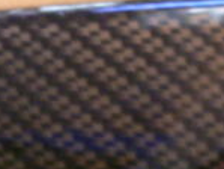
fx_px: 1218
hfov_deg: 10.5
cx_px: 137
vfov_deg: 7.8
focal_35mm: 188
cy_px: 216
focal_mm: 5.8
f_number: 2.8
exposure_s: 1/8
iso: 200
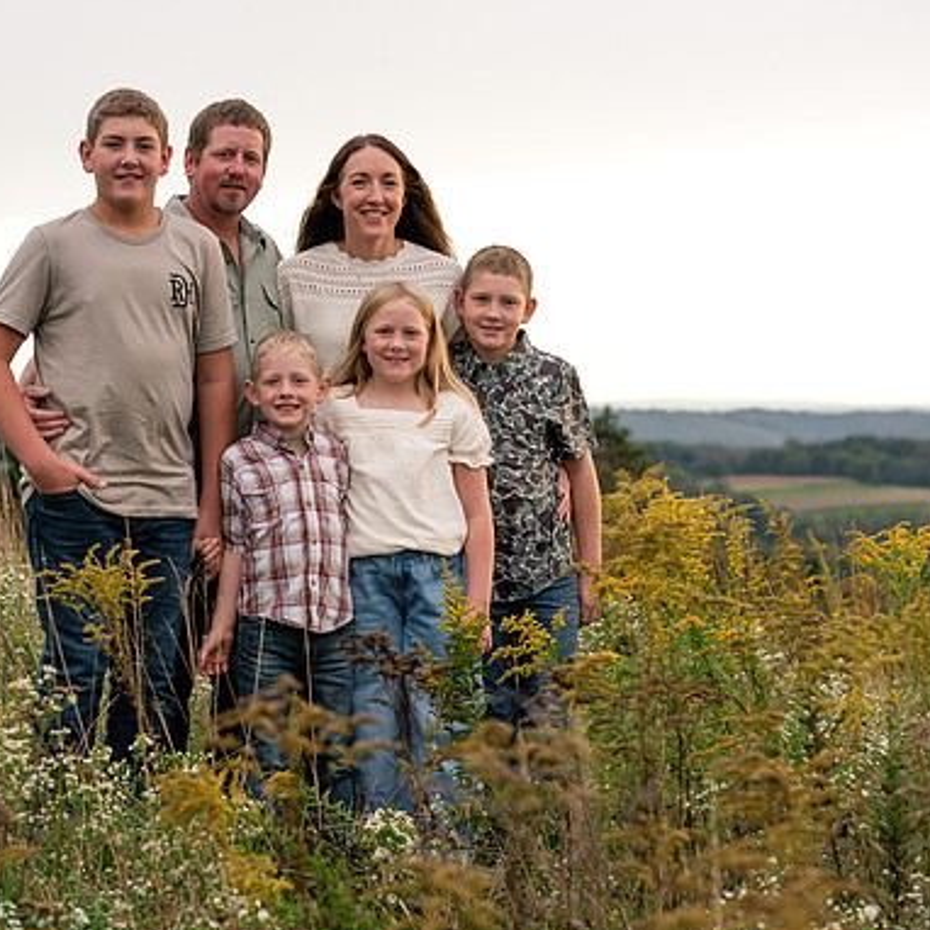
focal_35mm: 114
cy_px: 463
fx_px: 3465
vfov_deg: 15.3
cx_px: 307
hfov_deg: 15.3
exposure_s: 1/320
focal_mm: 85
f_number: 4.5
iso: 640
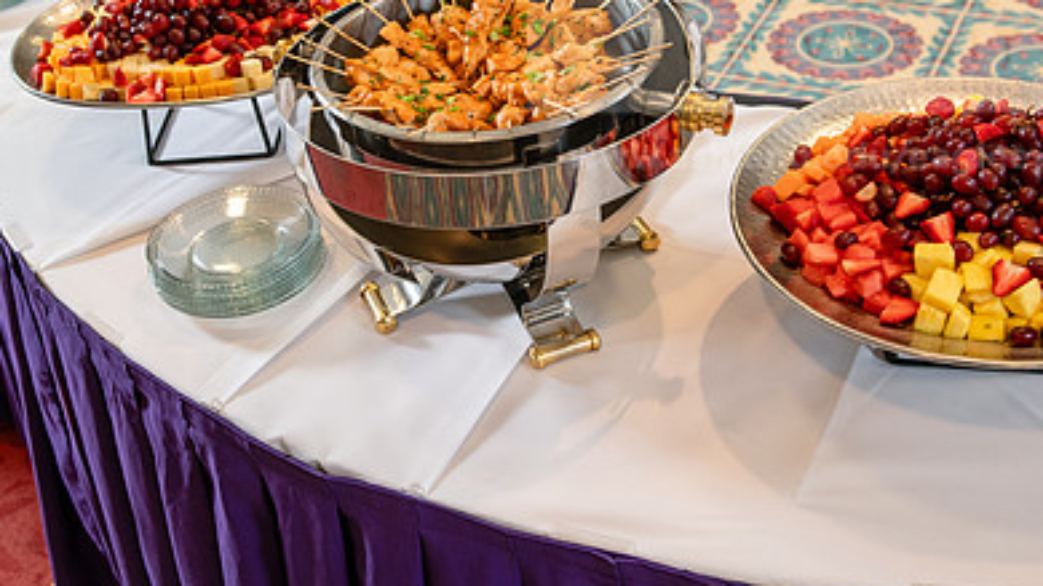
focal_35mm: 53
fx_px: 1465
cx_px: 447
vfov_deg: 22.5
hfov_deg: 39.1
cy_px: 213
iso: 500
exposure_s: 1/125
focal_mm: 34
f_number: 4
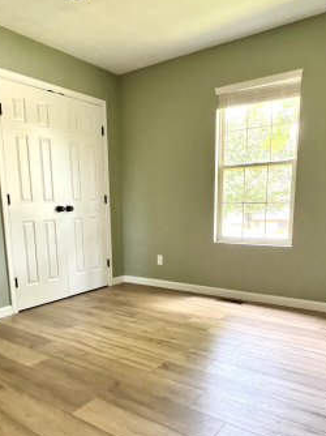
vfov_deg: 66.3
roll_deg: +0.3
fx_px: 327
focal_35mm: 26
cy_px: 272
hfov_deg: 52.9
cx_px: 150
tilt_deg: -10.6
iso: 200
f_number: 1.8
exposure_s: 1/120
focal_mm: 1.57
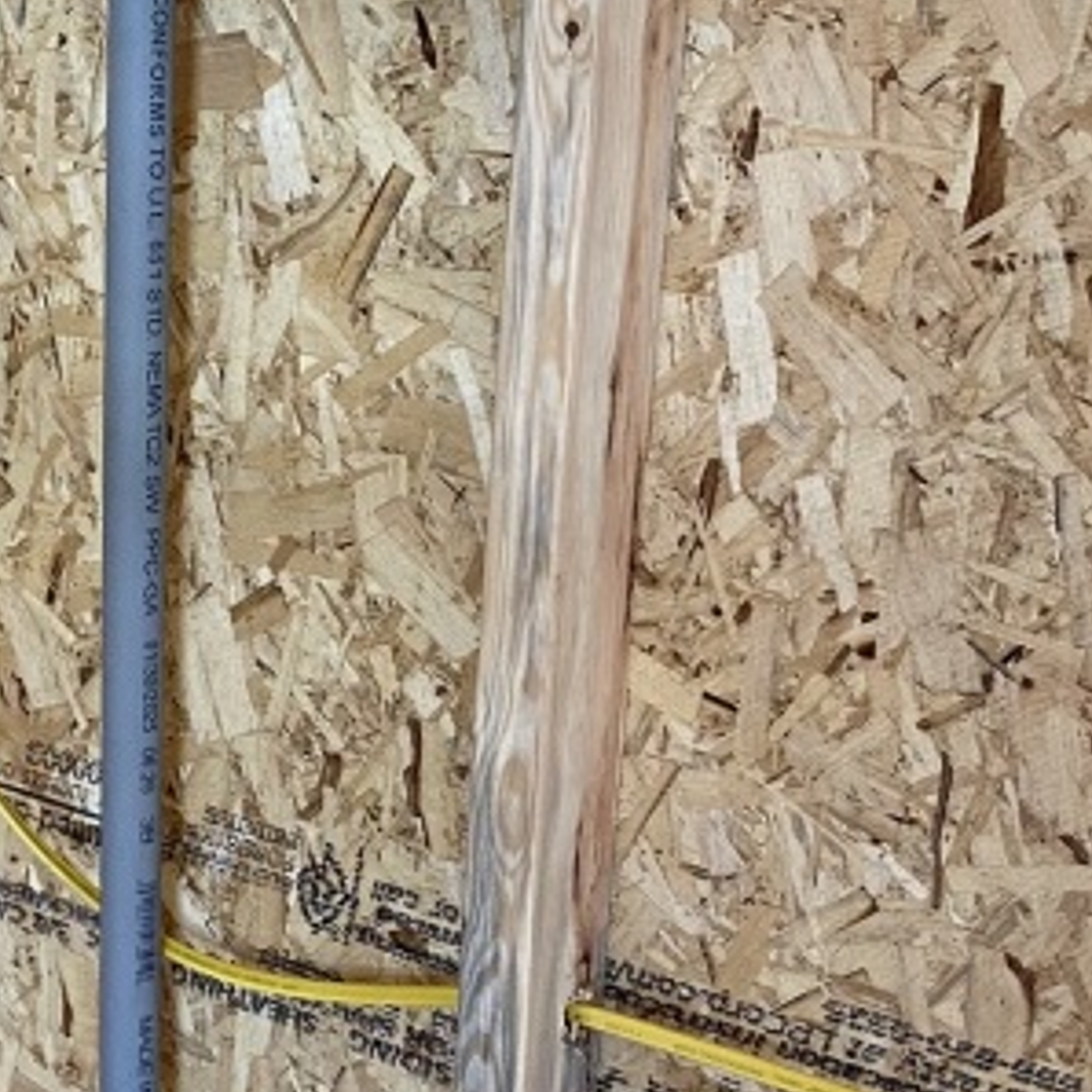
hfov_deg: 22.8
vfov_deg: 23.3
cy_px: 458
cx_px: 125
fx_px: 2641
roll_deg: -2.8
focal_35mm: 74
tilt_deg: -19.1
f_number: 1.8
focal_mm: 4.25
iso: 125
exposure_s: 1/82
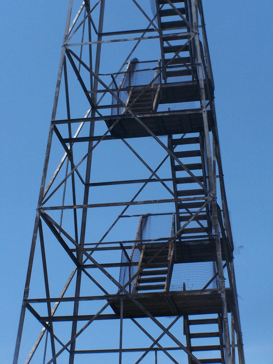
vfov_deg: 20.9
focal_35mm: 94
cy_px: 182
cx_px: 136
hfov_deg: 15.7
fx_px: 988
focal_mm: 15.6
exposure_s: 1/1000
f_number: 6.3
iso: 200
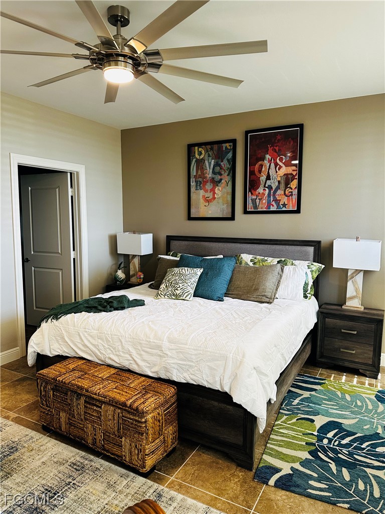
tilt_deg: -6.5
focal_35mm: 24
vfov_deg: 71.6
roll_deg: -0.7
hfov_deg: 56.8
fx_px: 356
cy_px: 257
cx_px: 192
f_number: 1.78
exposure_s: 1/60
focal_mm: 6.86
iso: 200
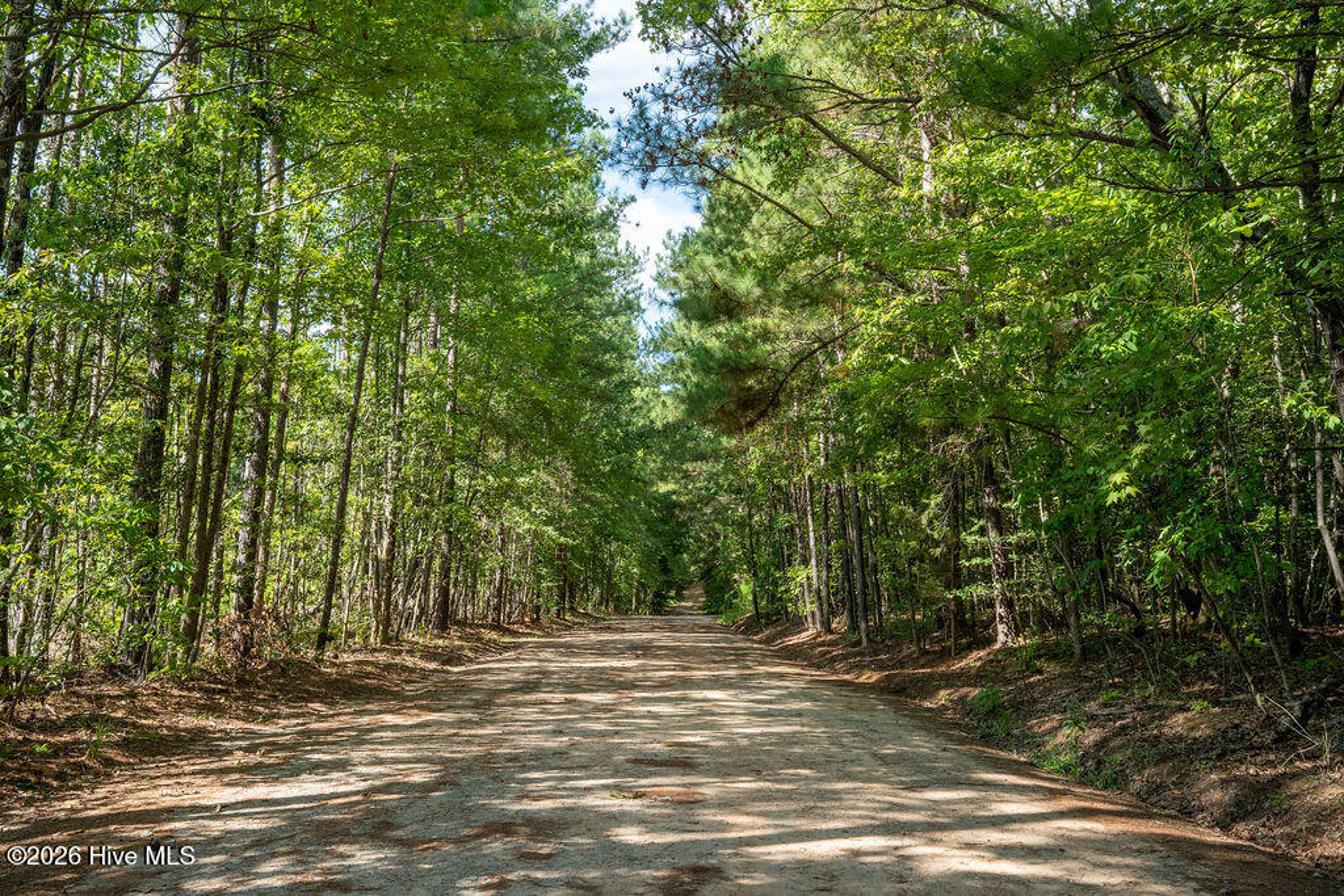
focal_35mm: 36
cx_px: 672
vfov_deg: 37.4
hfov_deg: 53.8
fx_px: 1326
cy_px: 448
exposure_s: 1/250
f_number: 13
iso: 1000
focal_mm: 34.3
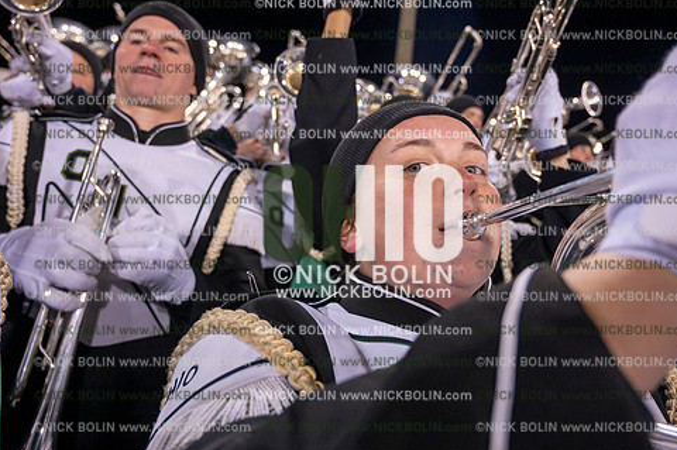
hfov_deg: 63.6
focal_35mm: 29
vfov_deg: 44.9
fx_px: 545
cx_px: 362
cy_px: 231
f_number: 4
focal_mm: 24
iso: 3200
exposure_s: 1/640
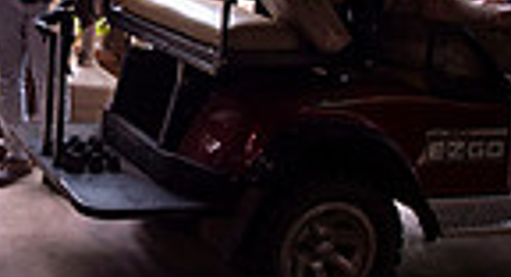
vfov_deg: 15.7
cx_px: 29
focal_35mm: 74
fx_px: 994
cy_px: 41
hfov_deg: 27.5
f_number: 3.2
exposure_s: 1/60
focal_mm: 17
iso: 800
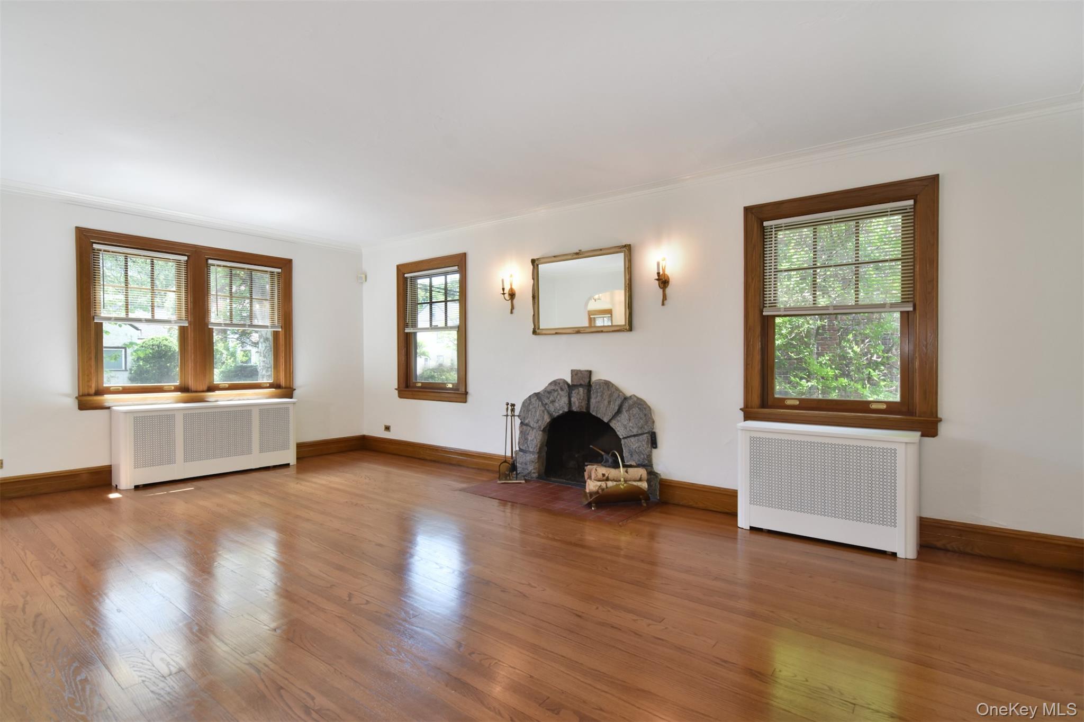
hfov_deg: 95.0
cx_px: 542
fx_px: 497
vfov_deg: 72.0
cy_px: 361
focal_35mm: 16
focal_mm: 11
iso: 640
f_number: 8
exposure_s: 1/40
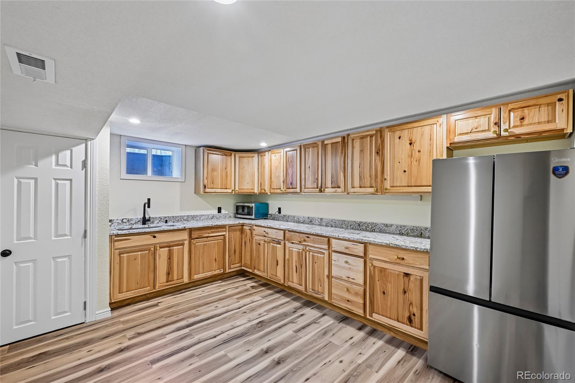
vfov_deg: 81.2
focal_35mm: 14
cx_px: 288
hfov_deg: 104.3
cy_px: 192
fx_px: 224
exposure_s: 1/6
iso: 400
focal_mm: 14
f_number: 10
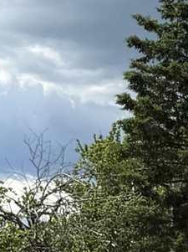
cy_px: 508
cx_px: 711
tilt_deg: -7.5
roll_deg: +1.1
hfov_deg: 6.6
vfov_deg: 10.0
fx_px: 1335
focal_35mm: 184
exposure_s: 1/4673
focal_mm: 6.76
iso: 80
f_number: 1.78
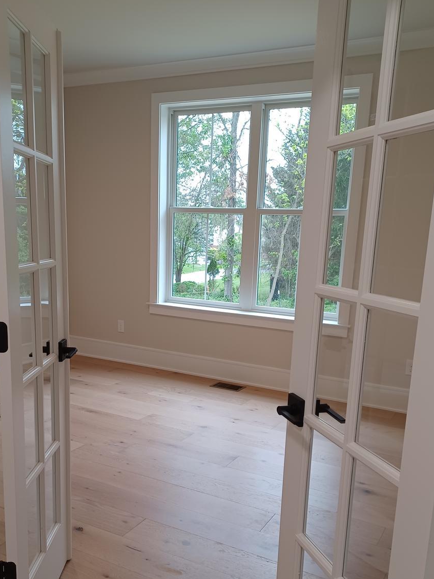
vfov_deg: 53.4
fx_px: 568
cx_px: 208
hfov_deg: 41.8
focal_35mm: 34
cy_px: 356
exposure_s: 1/50
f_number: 1.8
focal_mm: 4.6
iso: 200
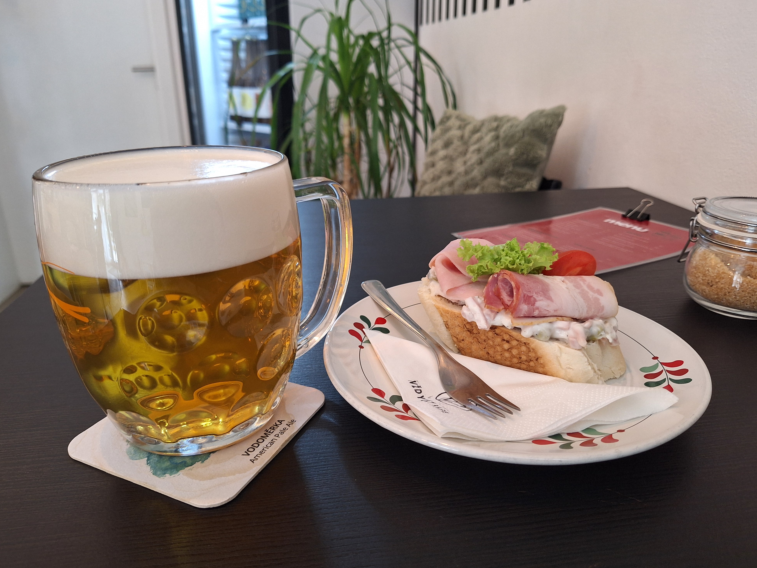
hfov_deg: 71.6
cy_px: 287
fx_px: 525
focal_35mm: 24
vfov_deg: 56.8
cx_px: 368
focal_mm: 5.54
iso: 250
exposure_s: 1/33
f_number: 1.8
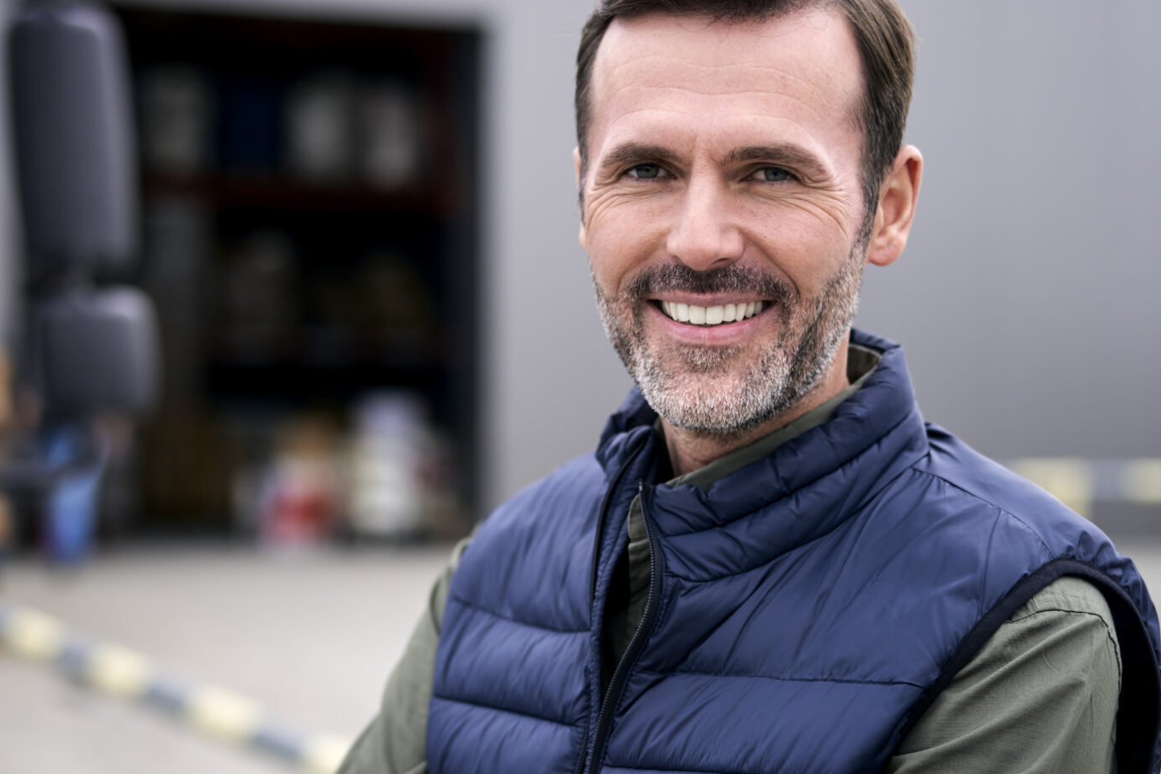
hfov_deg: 21.9
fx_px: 3000
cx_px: 429
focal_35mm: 93
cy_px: 548
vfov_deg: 14.7
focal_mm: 50
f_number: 1.8
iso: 100
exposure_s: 1/640
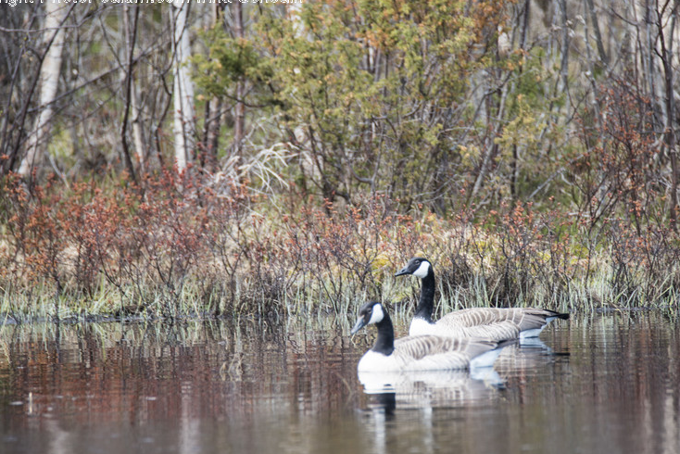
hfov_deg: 2.8
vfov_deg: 1.9
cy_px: 252
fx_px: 13907
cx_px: 371
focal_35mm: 736
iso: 100
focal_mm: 600
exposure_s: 1/80
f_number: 7.1
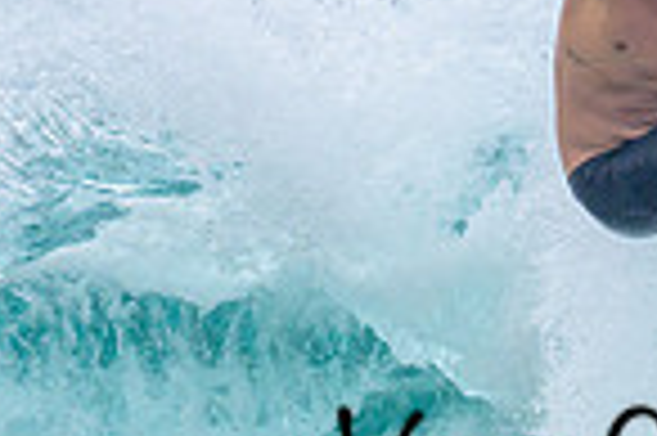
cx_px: 1290
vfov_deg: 0.3
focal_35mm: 4367
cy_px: 392
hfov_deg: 0.5
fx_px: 79608
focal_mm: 800
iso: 500
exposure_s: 1/2000
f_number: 6.3
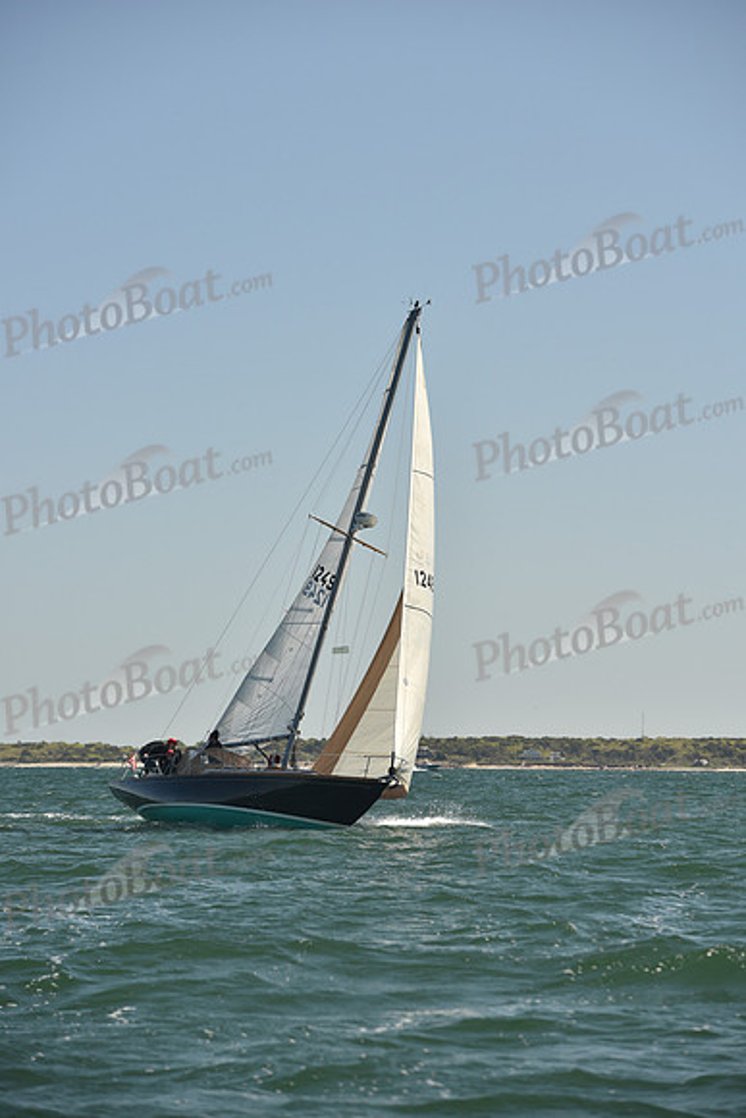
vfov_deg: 15.8
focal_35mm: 130
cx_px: 373
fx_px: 4038
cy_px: 559
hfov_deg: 10.6
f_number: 5
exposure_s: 1/800
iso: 250
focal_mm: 130
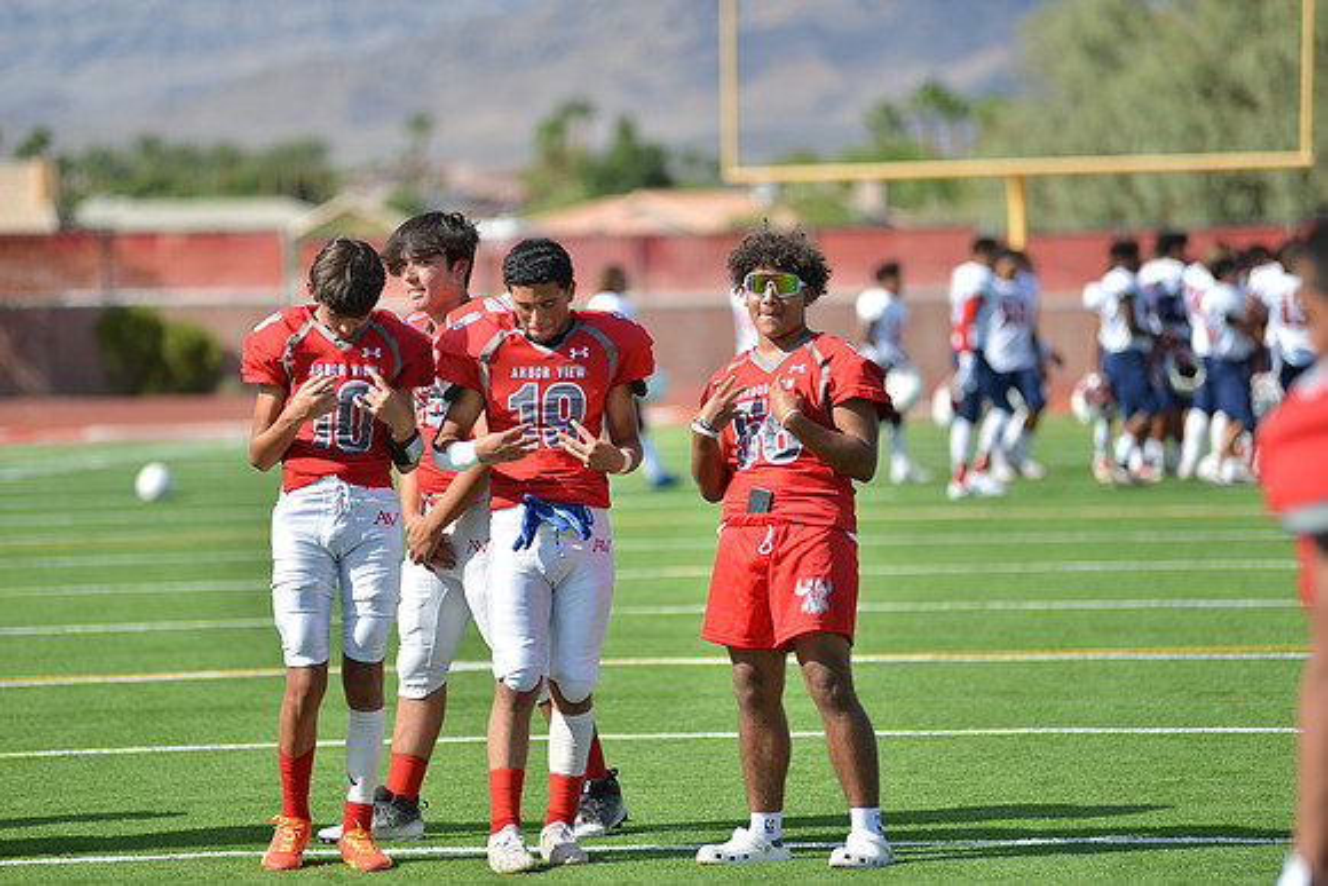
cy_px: 443
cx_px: 664
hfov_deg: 10.3
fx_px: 7379
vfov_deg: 6.9
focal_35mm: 200
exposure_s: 1/1600
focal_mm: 200
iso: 100
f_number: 2.8
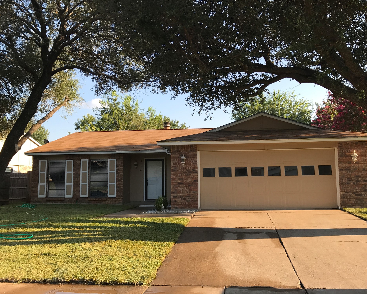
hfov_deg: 58.7
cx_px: 197
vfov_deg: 48.5
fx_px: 326
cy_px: 146
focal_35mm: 30
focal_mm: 3.99
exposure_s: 1/720
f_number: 1.8
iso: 20
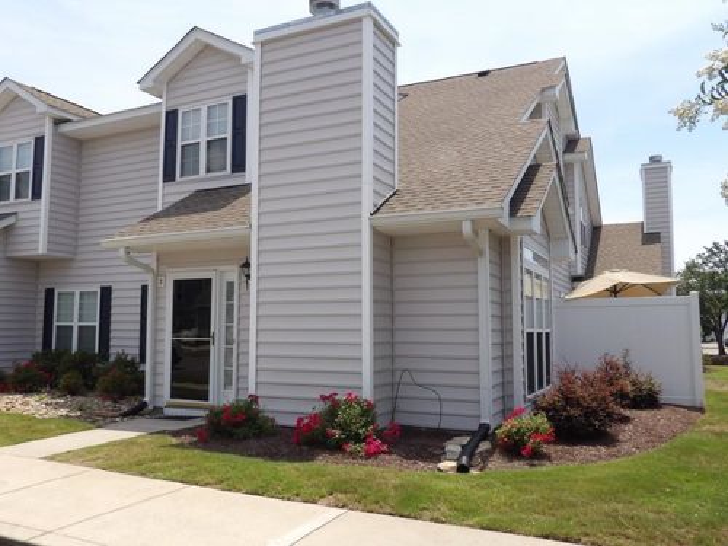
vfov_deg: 49.7
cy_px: 273
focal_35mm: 28
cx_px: 364
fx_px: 589
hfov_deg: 63.4
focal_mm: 5
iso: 100
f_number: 5.9
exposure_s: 1/273
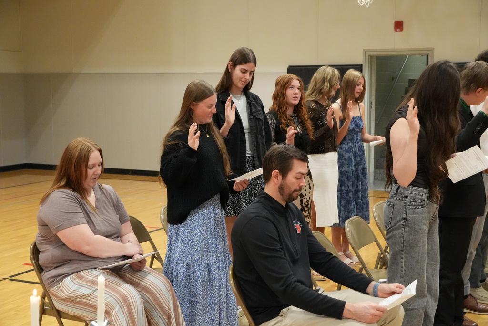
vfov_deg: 25.8
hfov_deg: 37.8
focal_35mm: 52
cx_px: 244
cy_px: 163
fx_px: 712
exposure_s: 1/250
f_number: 4.5
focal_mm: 35
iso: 6400
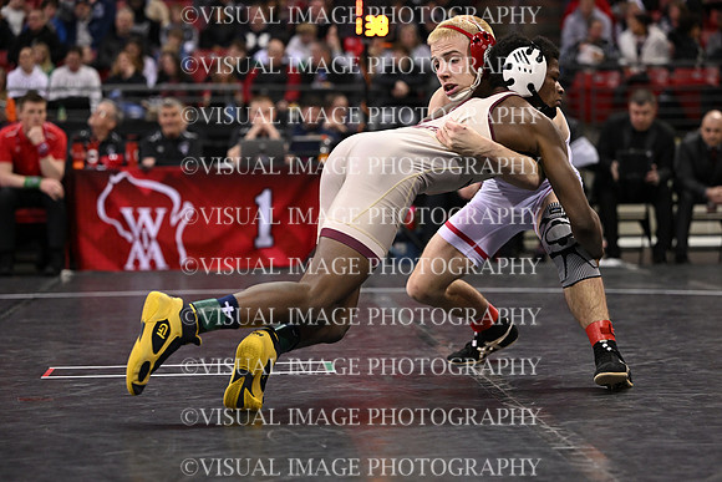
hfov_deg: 20.6
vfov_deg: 13.8
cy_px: 241
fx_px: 1986
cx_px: 361
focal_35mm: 99
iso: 4000
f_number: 3.2
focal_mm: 99
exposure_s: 1/1000
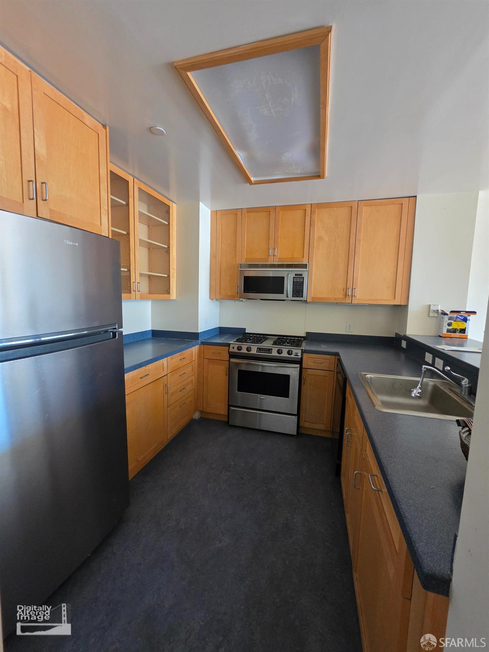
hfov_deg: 89.9
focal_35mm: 13
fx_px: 245
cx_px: 244
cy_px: 326
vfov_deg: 106.2
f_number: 1.9
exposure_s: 1/60
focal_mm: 2.2
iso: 400
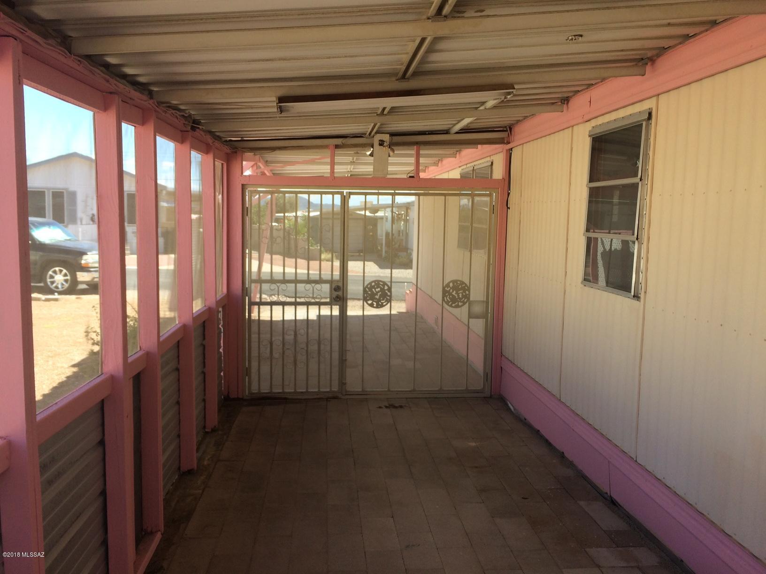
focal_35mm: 29
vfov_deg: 48.2
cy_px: 287
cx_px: 383
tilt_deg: -7.1
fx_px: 642
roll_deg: -0.2
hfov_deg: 61.7
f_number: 2.2
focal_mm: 4.15
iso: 32
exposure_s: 1/311
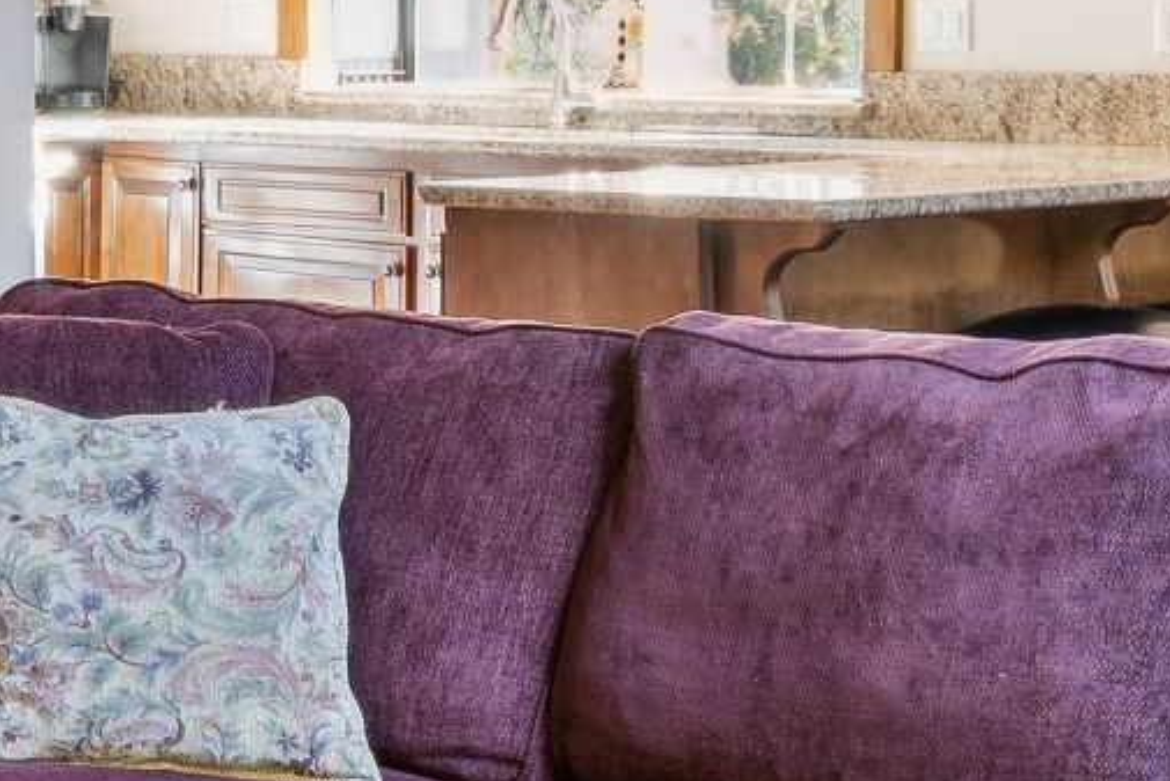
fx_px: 3729
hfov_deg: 16.1
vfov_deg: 11.8
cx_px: -651
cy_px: 15
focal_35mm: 115
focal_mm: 16.1
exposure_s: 1.6
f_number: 13
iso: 100
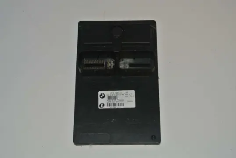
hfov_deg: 29.6
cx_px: 118
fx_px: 446
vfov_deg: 20.1
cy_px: 79
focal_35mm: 68
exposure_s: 1/60
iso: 200
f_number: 5.3
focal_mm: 25.2
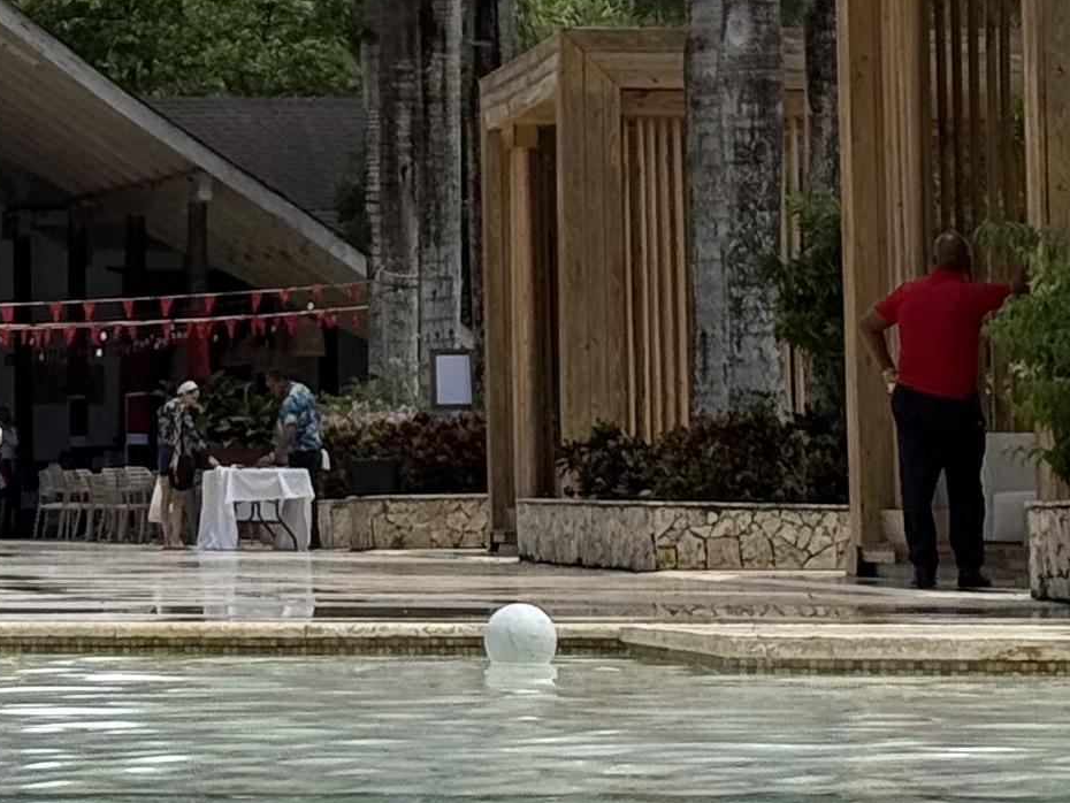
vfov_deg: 7.1
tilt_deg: +6.1
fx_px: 6431
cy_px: -260
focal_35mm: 208
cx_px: -237
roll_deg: -0.3
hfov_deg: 9.4
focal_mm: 6.76
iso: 64
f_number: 1.78
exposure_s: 1/7143
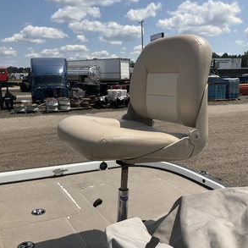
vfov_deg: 47.2
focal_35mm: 35
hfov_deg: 47.2
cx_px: 120
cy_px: 124
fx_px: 284
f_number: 1.8
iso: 25
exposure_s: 1/2959
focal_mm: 3
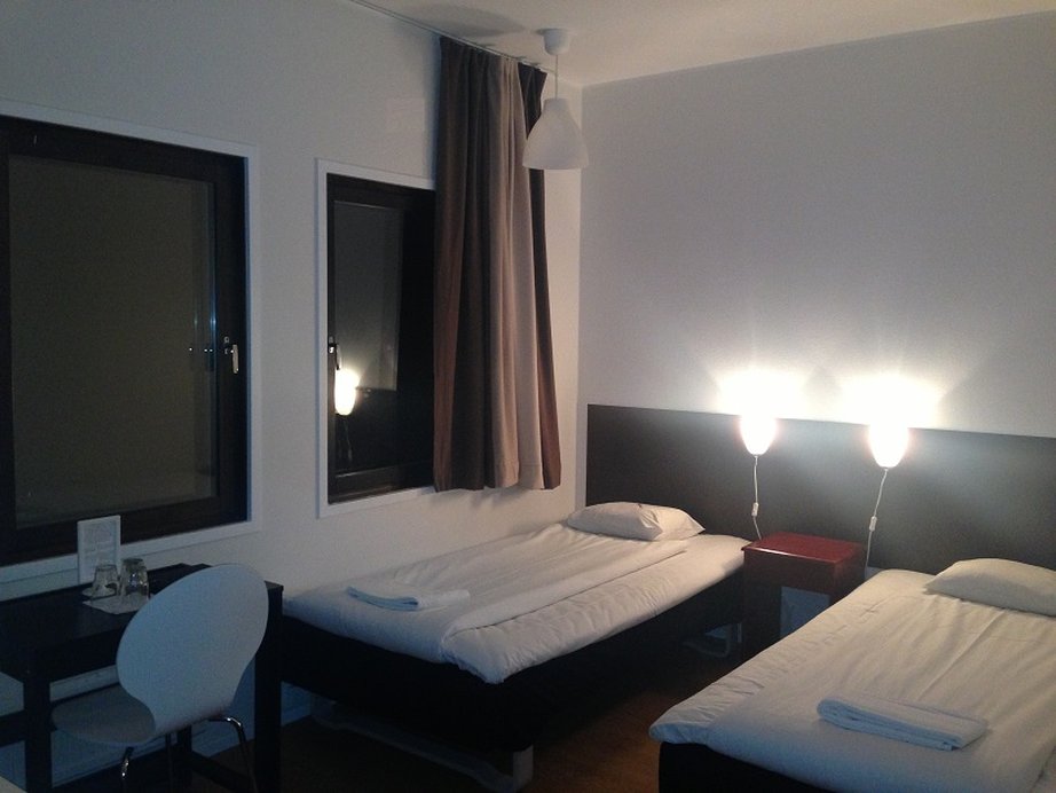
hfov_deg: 55.3
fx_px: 1007
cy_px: 396
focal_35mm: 33
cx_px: 528
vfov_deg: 43.0
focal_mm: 4.13
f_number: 2.4
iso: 200
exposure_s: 1/17
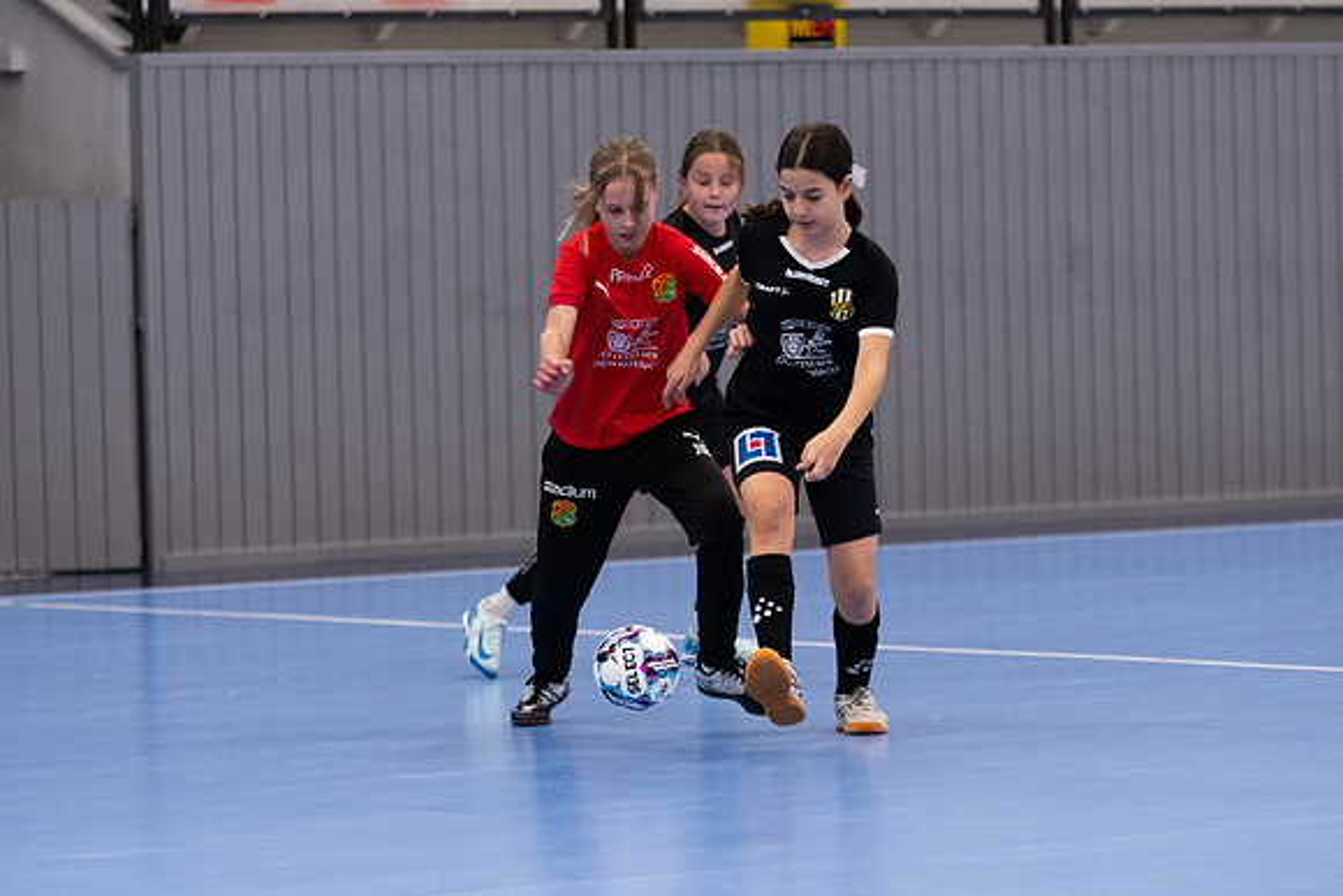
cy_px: 448
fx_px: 7836
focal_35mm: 210
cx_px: 672
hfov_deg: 9.8
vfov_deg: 6.5
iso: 5000
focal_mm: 140
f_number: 3.2
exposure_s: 1/500
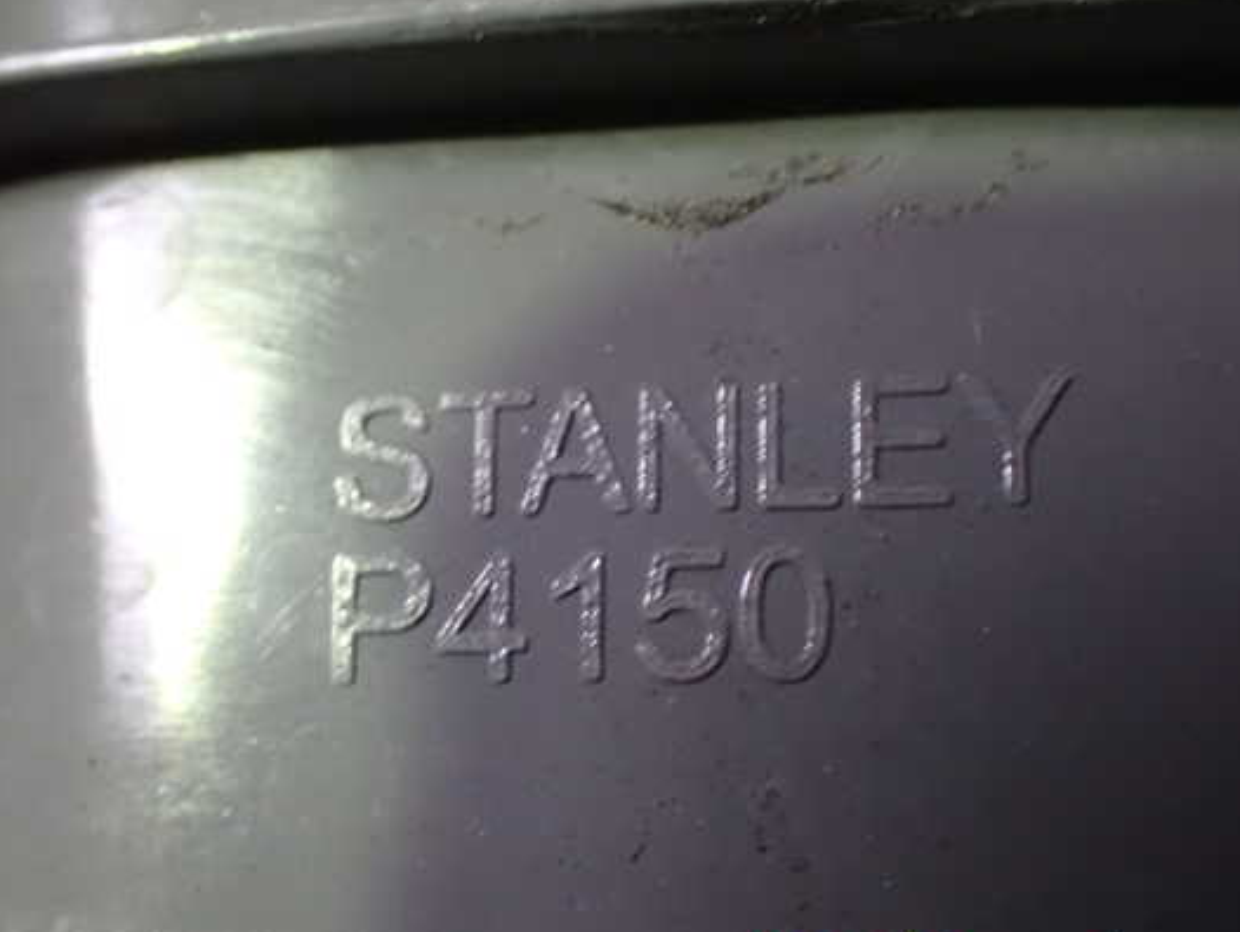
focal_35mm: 57
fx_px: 2043
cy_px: 460
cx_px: 587
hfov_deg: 33.8
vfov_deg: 25.7
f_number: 3.2
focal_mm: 9.01
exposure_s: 1/25
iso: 1600
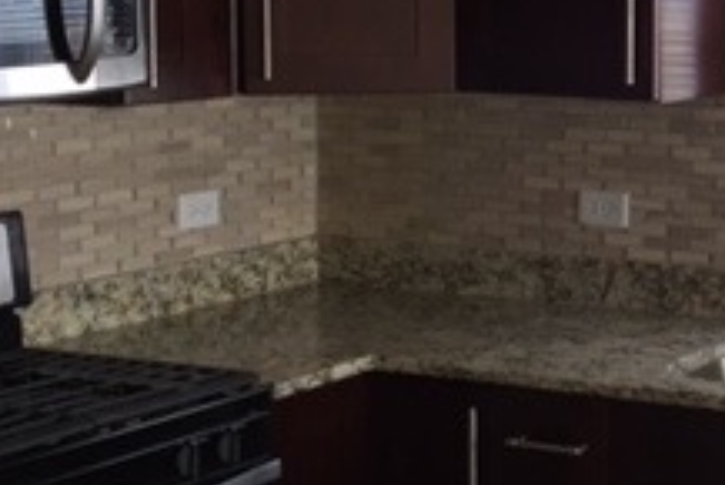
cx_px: 745
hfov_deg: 21.9
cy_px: 137
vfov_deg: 15.3
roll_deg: -0.6
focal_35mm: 89
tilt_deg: -6.1
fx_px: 1793
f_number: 2.2
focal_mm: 4.15
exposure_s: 1/30
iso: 64
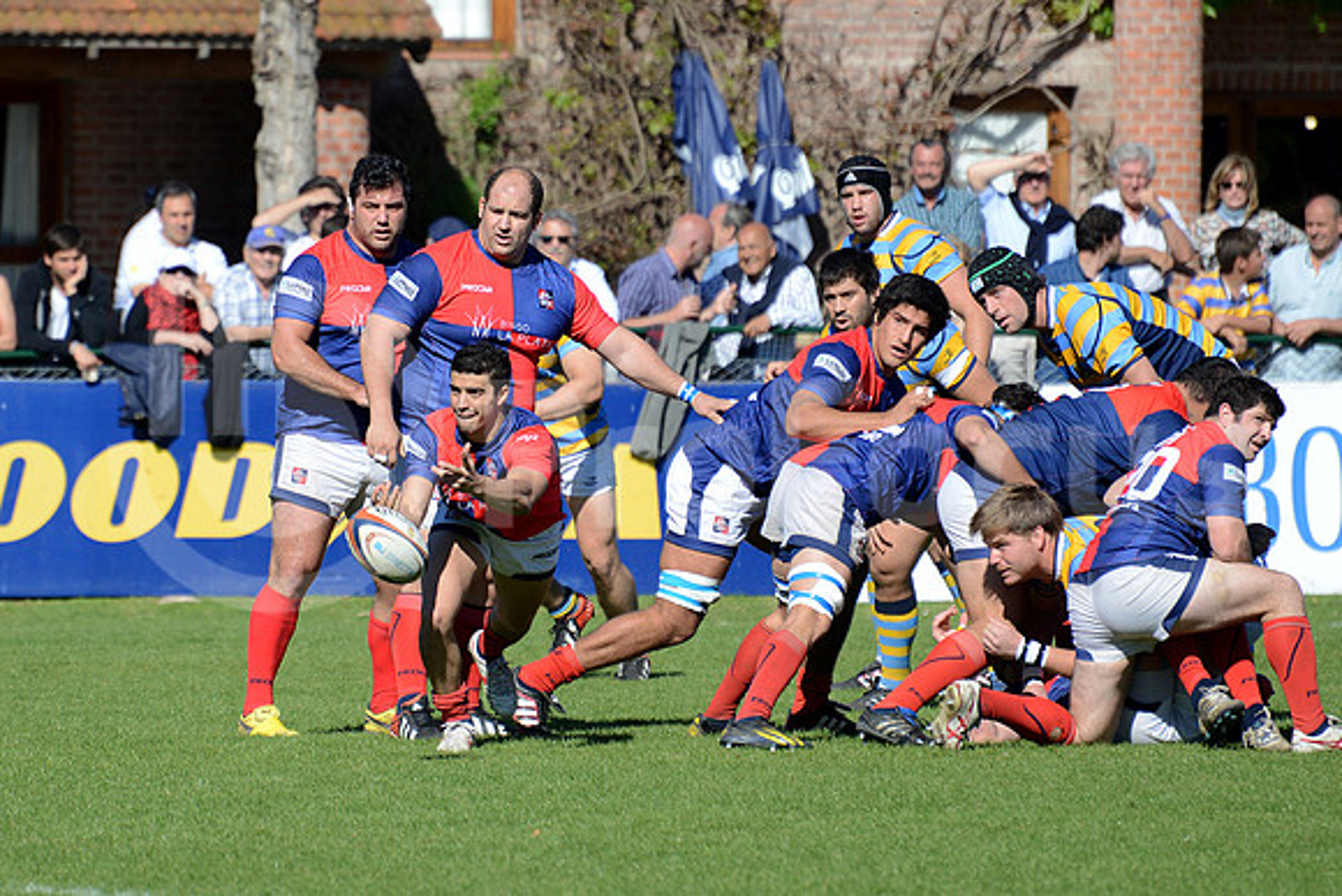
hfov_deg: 6.9
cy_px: 448
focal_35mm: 300
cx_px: 671
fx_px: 11185
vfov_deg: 4.6
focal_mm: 300
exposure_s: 1/1000
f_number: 5.6
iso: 320
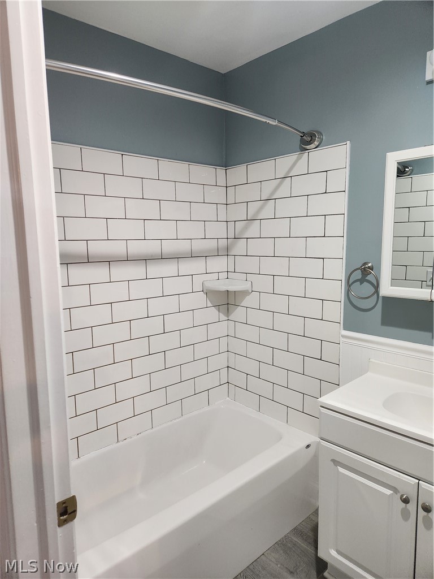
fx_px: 384
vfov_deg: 73.9
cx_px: 217
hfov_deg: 58.9
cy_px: 290
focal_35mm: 23
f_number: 1.8
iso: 400
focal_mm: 5.4
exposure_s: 1/120
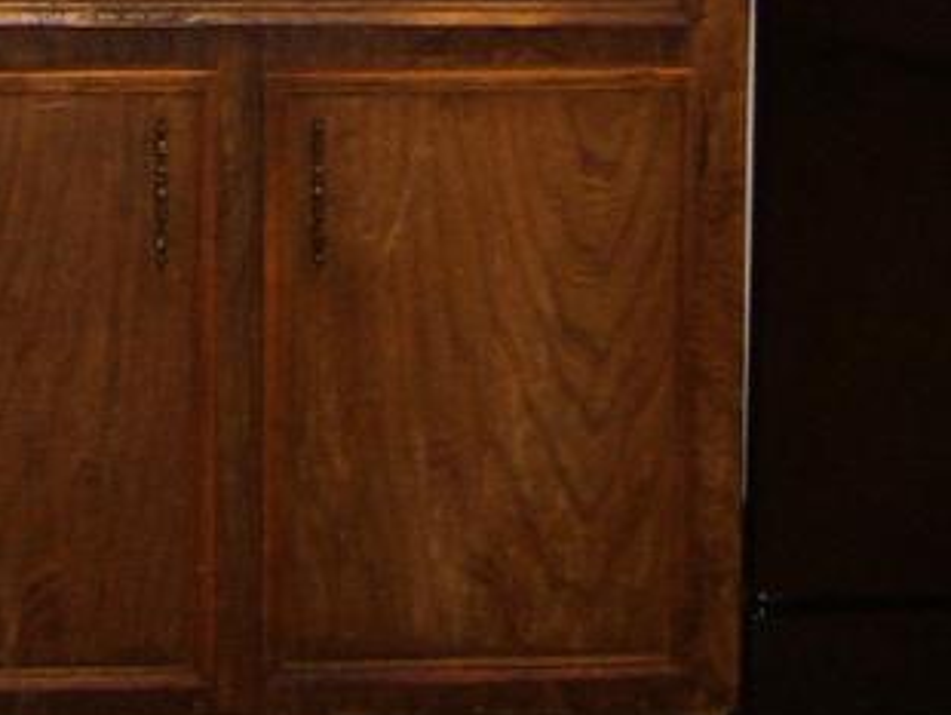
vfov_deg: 10.8
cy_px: -620
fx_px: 3519
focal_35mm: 128
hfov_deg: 15.4
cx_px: 463
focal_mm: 8.13
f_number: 2.7
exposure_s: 1/30
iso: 141
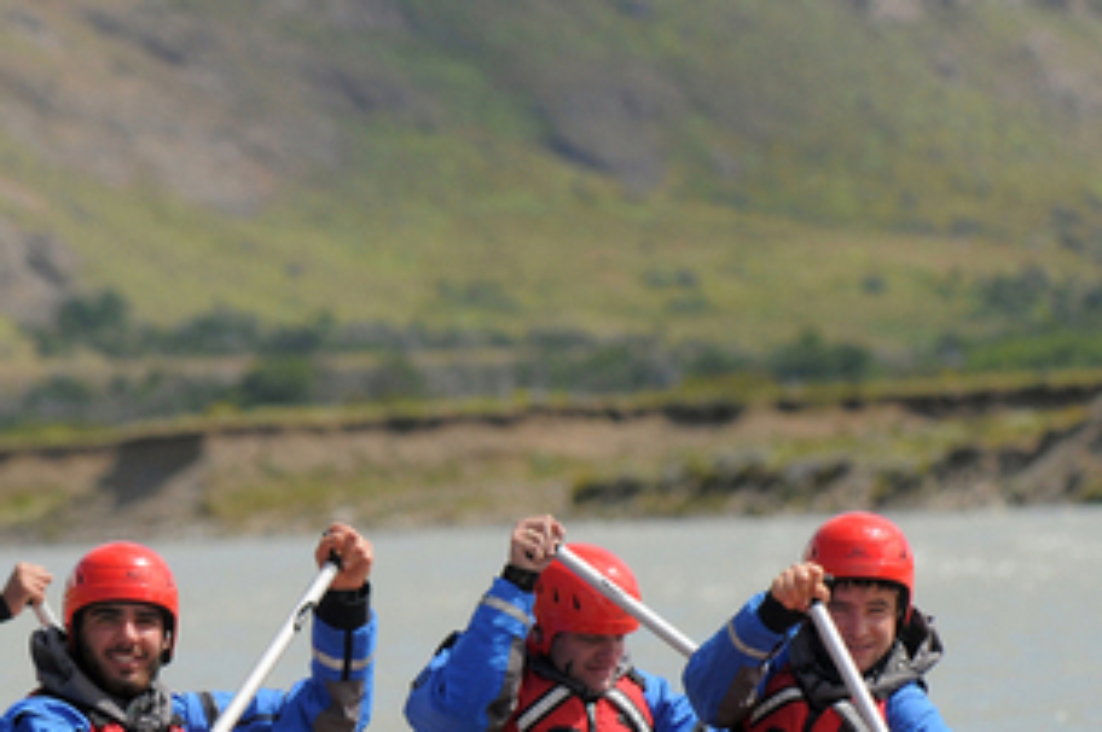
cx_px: 343
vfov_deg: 3.5
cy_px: 538
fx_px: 11834
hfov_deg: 5.3
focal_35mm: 387
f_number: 4
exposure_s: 1/2000
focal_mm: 130
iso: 200
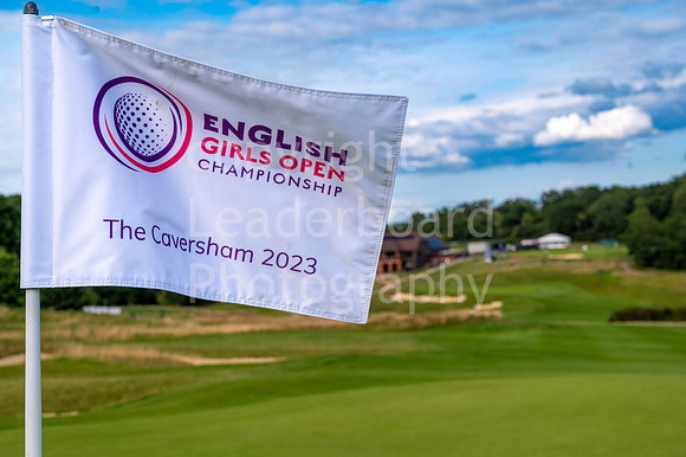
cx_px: 343
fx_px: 1028
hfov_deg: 36.9
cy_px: 228
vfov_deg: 25.0
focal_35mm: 54
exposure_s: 1/1000
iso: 500
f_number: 8
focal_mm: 54
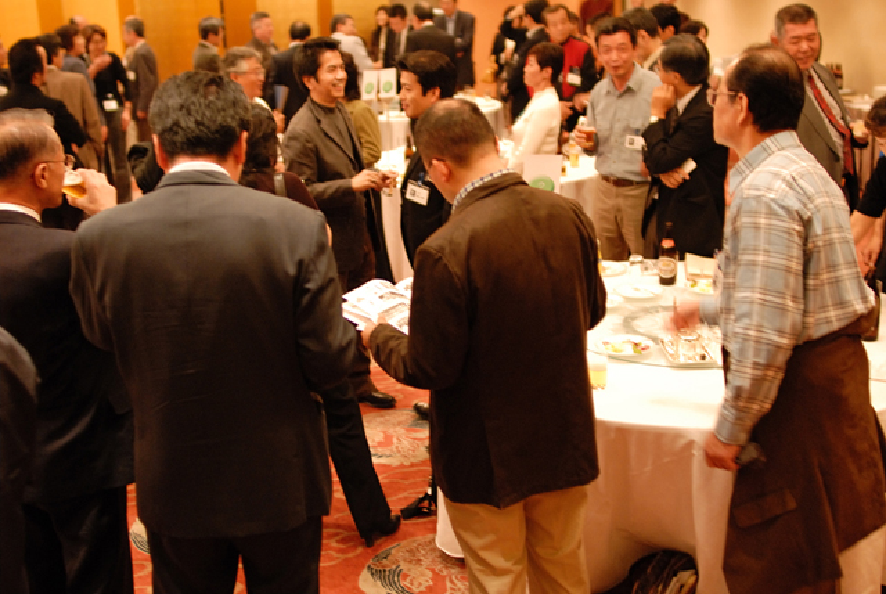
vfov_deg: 32.0
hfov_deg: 46.3
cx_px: 443
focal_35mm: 42
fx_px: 1035
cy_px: 297
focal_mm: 28
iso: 800
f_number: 2
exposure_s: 1/50
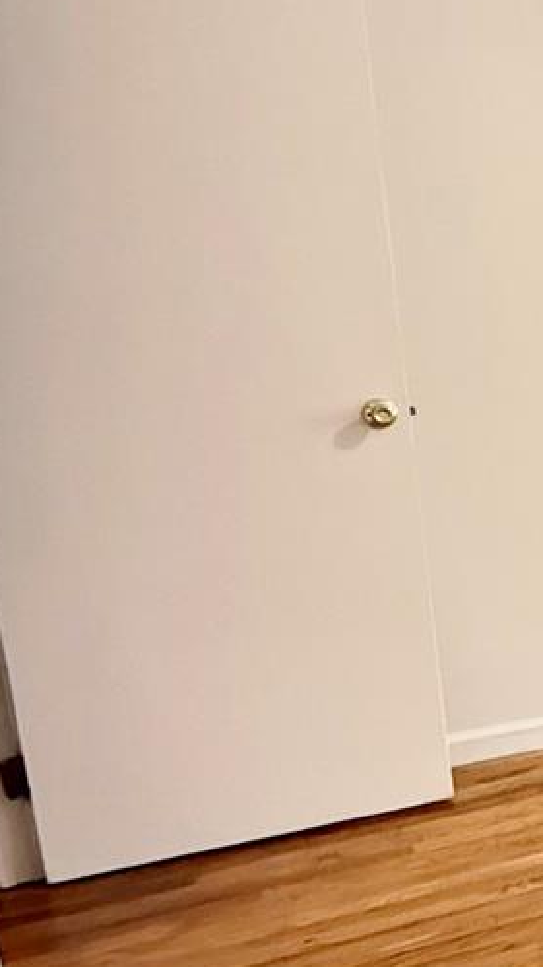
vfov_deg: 43.6
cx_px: 1103
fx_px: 1203
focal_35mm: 47
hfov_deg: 17.5
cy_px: 559
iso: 800
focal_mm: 2.22
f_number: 2.2
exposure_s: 1/60
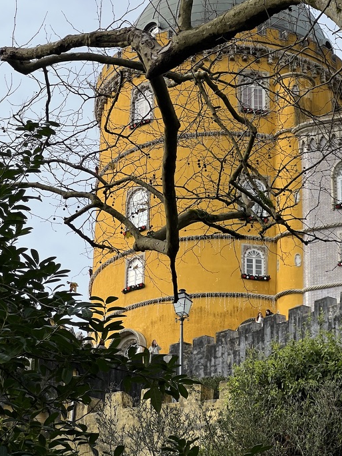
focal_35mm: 115
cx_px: 227
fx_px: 1516
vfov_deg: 17.1
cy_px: 142
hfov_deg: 12.9
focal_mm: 9
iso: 32
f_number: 2.8
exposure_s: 1/786
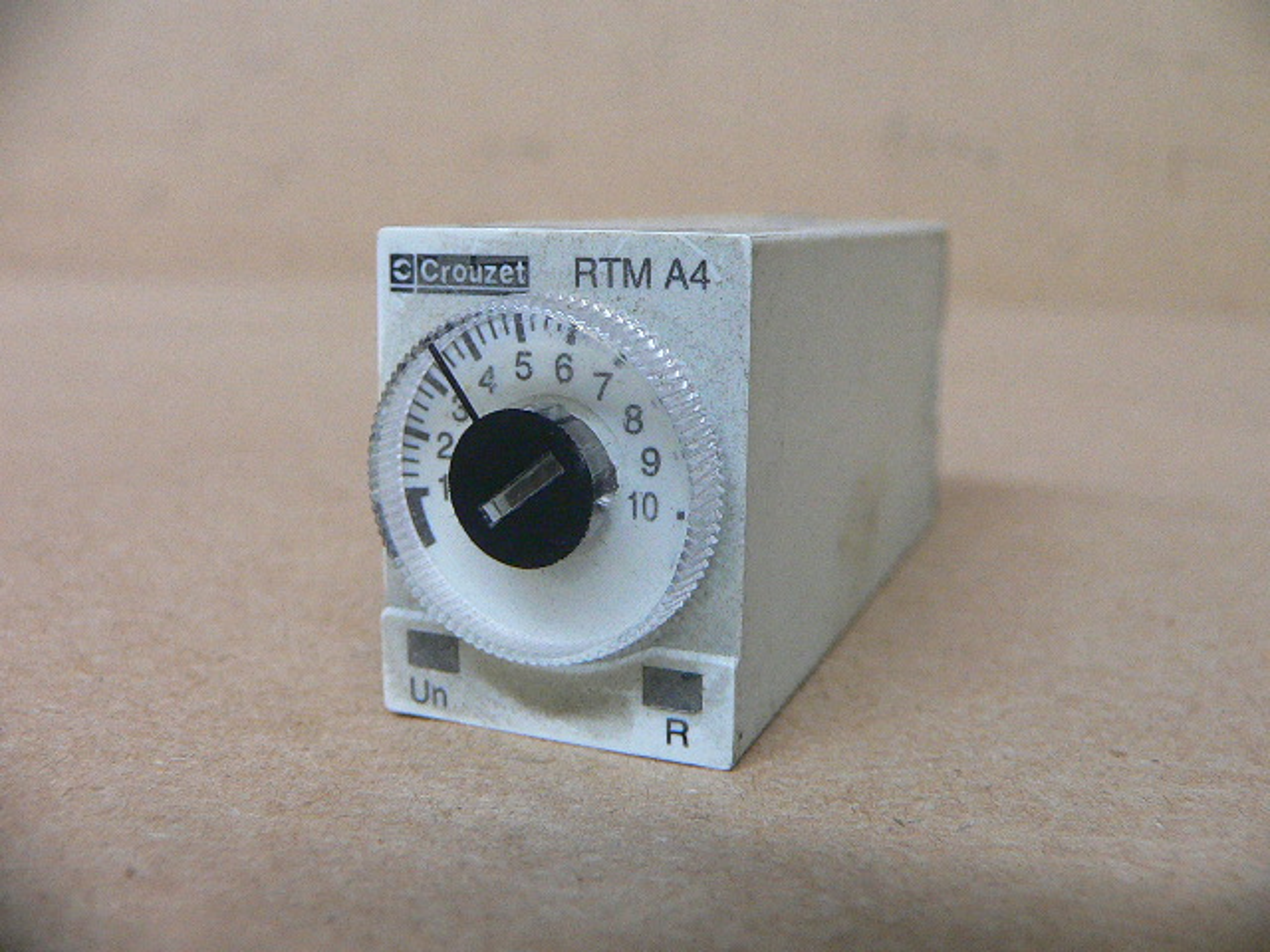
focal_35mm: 35
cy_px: 476
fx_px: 1284
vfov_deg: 40.7
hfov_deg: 52.6
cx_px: 635
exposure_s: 1/25
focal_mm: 4.6
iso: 200
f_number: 2.8
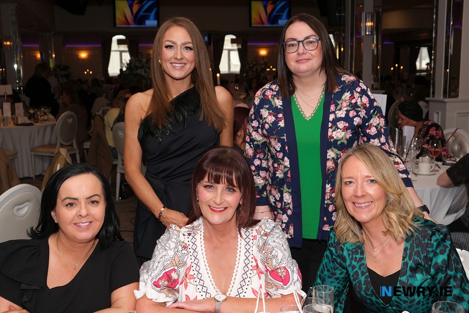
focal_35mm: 36
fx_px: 469
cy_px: 156
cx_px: 234
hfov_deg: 53.1
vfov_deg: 36.9
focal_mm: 24.3
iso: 400
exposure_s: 1/125
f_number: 5
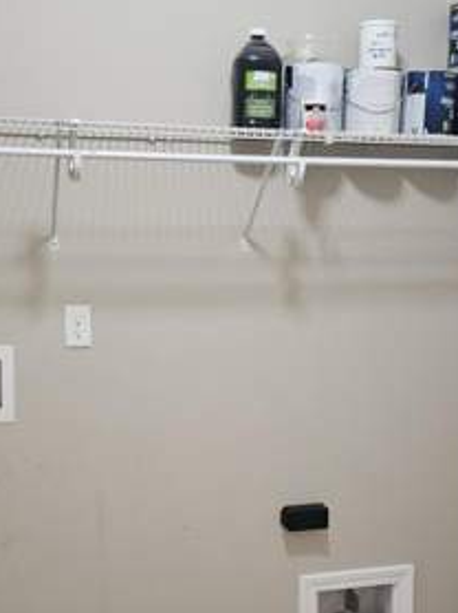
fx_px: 936
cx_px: 236
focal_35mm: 53
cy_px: 437
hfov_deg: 27.5
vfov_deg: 35.6
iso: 640
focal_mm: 6.3
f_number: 1.7
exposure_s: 1/60
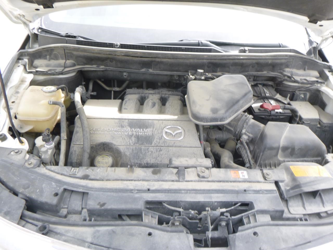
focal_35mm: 25
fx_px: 240
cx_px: 166
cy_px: 125
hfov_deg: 69.4
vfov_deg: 54.9
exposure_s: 1/80
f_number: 3.9
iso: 100
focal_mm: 4.5
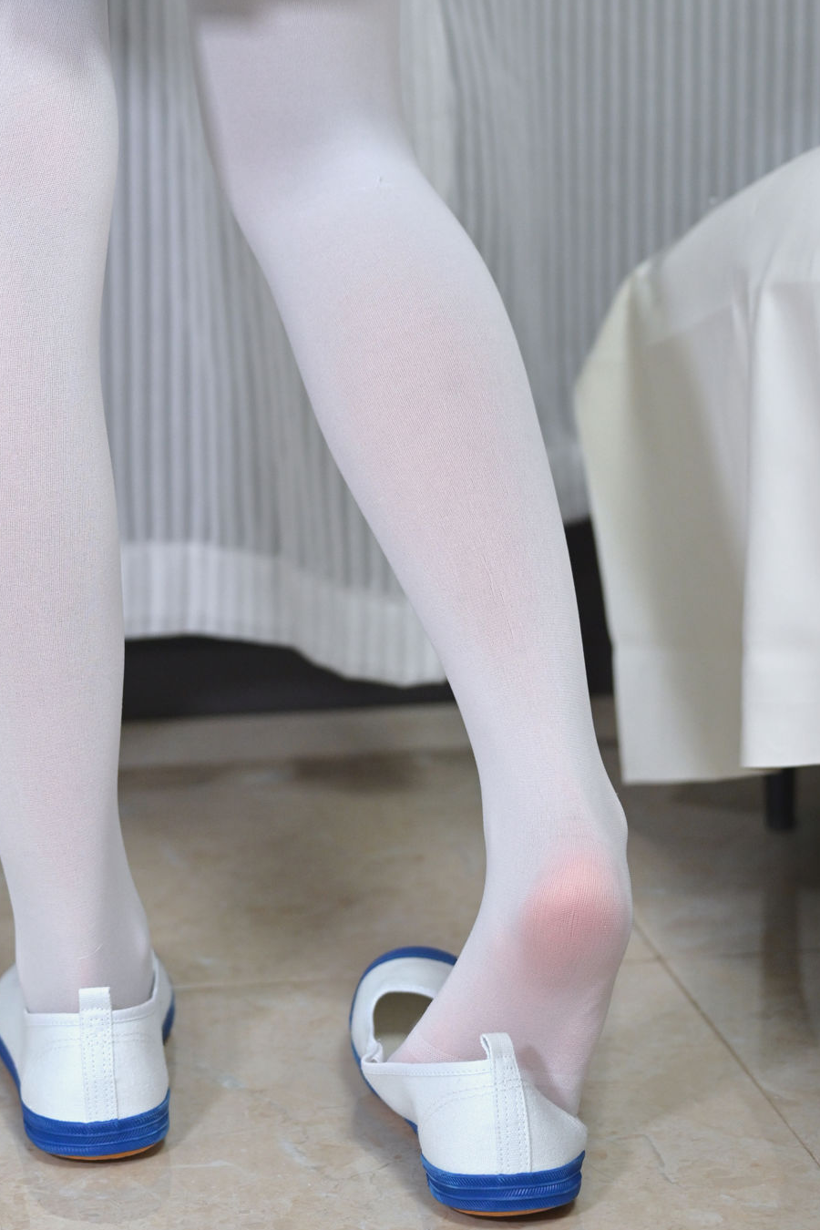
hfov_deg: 12.2
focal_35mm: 112
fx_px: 3826
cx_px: 201
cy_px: 207
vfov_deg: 18.1
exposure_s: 1/100
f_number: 2.8
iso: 1000
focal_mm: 56
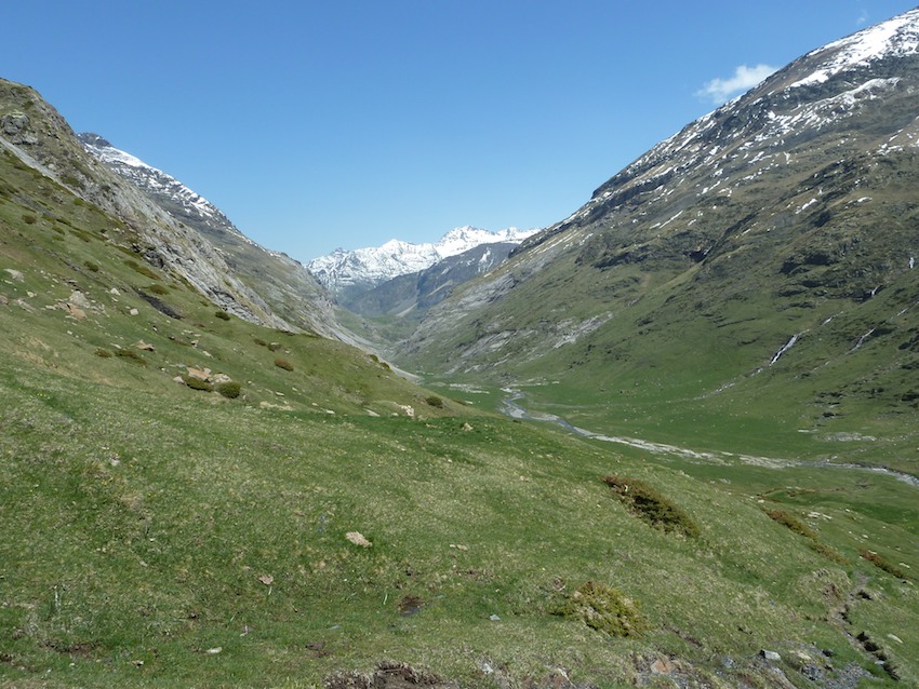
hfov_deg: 65.3
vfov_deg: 51.4
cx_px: 460
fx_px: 717
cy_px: 344
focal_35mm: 27
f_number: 5
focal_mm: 4.4
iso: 80
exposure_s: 1/400
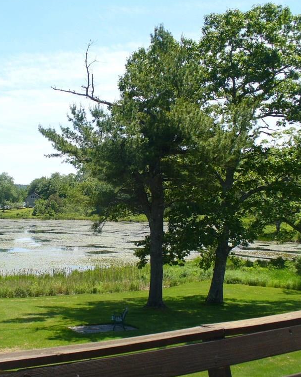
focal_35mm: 49
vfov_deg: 38.0
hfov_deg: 30.6
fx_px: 546
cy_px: 186
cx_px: 99
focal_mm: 6.1
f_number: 5.6
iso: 80
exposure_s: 1/200
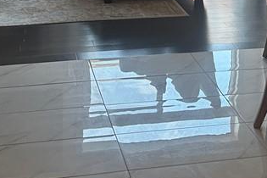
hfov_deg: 23.1
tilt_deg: -6.1
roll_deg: -1.4
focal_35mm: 88
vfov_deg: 14.1
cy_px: -121
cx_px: 171
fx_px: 653
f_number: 1.5
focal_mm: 5.7
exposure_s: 1/120
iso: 80
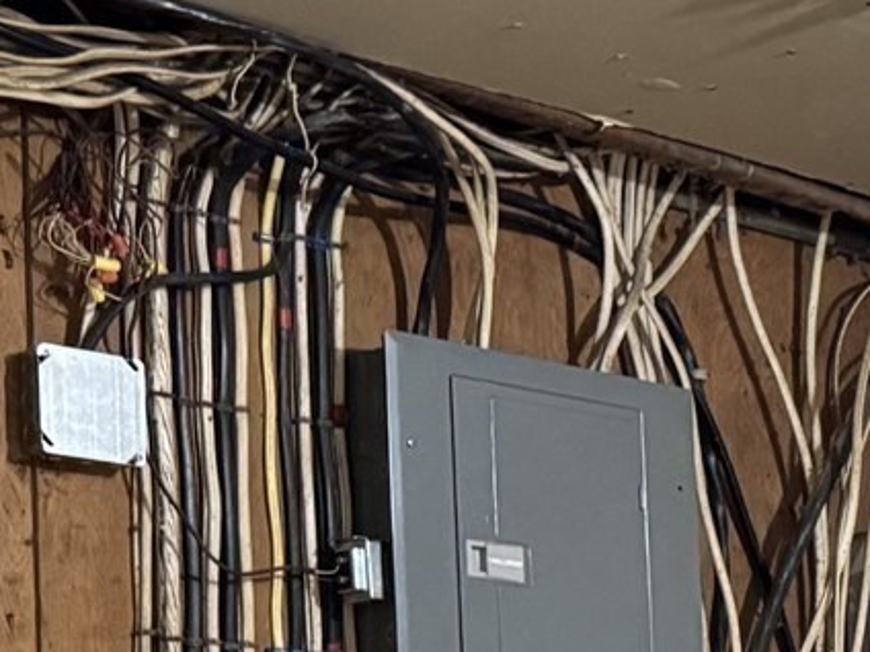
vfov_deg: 11.9
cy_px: 1097
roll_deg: +2.5
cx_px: 1621
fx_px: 2915
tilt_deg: -1.4
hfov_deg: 14.6
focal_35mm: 116
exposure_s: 1/60
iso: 800
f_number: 1.78
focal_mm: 6.76
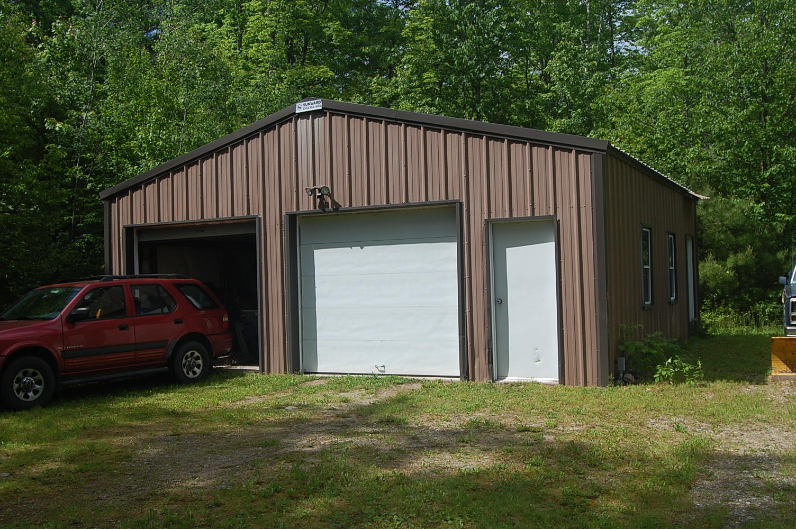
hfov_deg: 49.6
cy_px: 264
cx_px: 398
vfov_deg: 34.1
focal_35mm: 39
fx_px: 862
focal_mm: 26
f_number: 10
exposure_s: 1/400
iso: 200
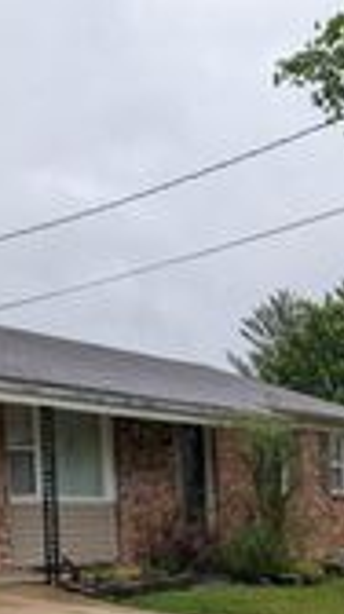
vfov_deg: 26.0
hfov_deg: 15.4
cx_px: 176
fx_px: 1270
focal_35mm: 78
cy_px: 588
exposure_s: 1/313
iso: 22
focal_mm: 6.9
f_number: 1.68
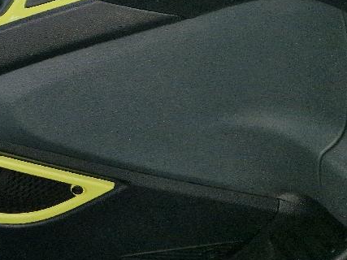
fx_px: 972
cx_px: -282
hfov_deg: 16.7
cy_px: -98
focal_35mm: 97
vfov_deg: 14.5
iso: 50
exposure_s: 1/500
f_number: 1.8
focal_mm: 5.4
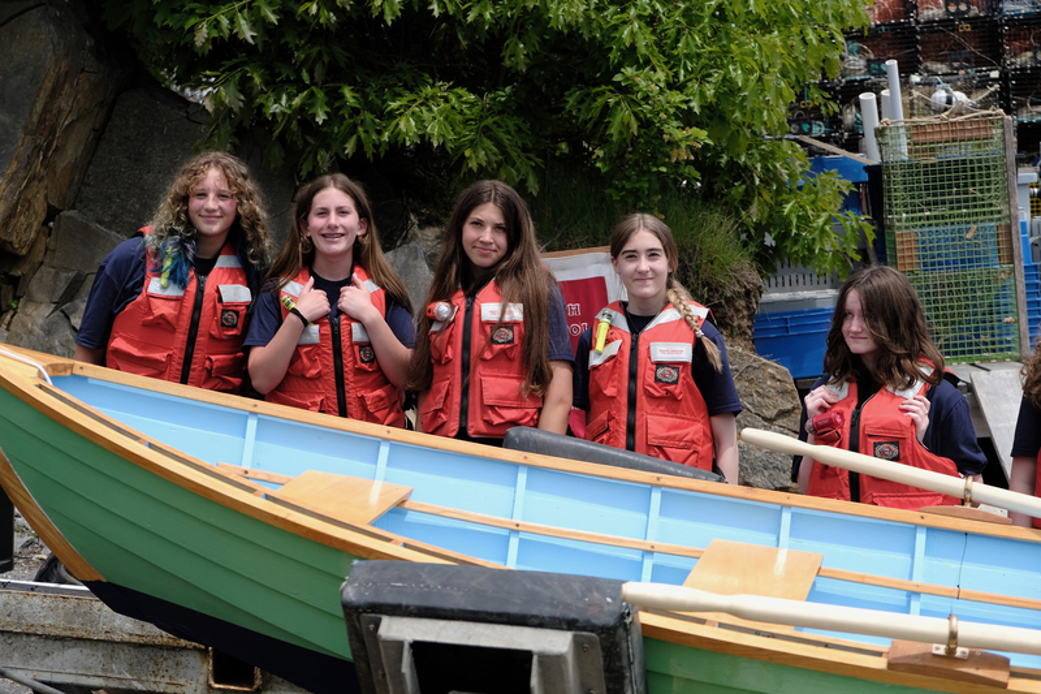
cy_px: 347
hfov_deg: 27.7
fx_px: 2110
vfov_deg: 18.7
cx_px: 520
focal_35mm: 73
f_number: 4
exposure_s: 1/950
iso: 160
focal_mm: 48.4
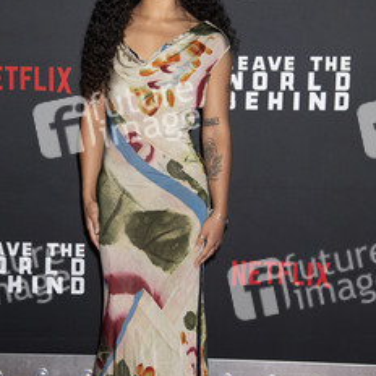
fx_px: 1045
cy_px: 201
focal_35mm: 85
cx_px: 164
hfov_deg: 20.4
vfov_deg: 20.4
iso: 400
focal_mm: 58
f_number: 5
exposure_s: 1/200
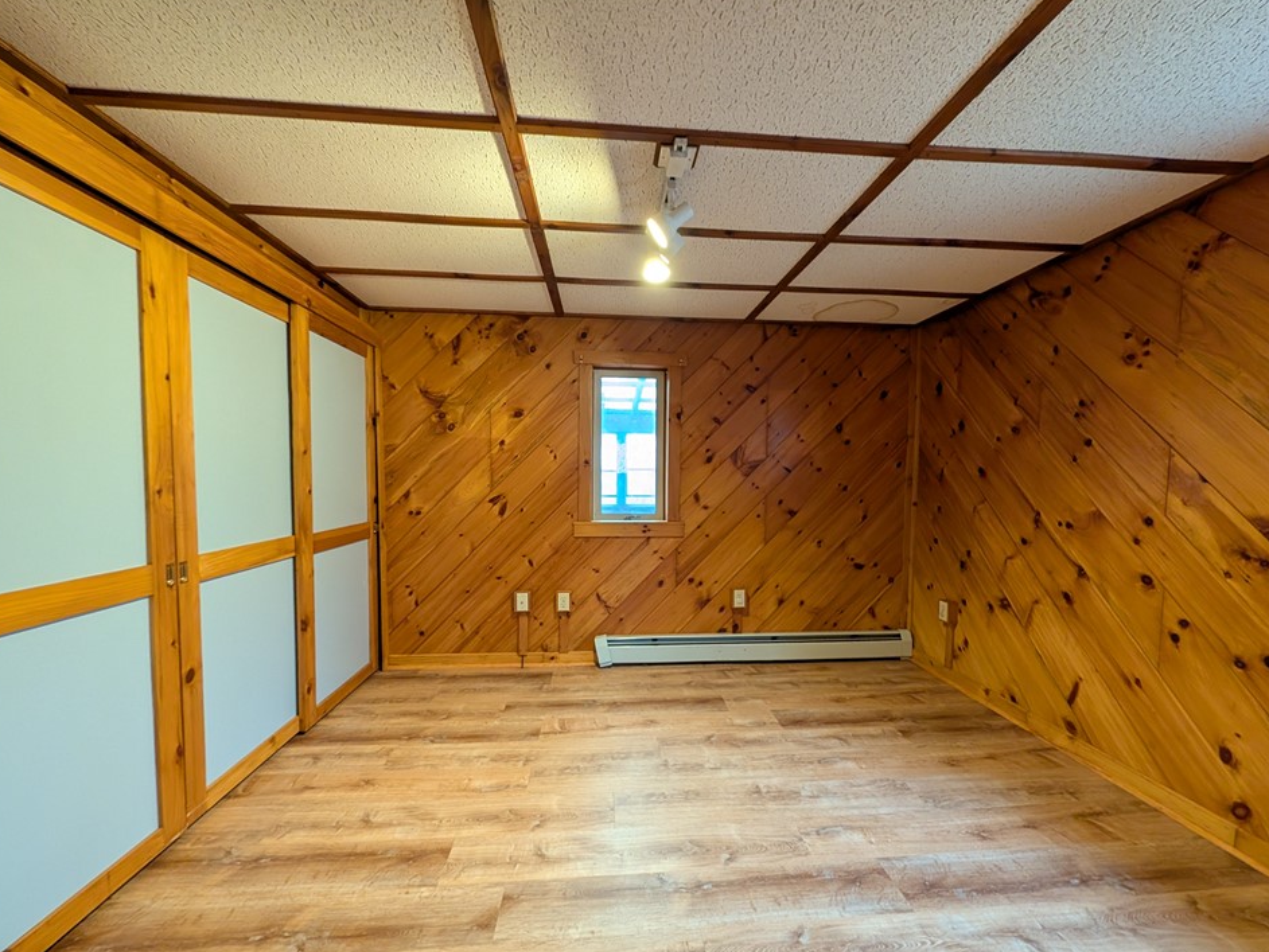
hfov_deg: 106.1
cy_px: 506
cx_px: 645
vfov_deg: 89.8
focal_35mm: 13
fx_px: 477
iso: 153
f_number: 1.7
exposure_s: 1/30
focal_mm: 2.02
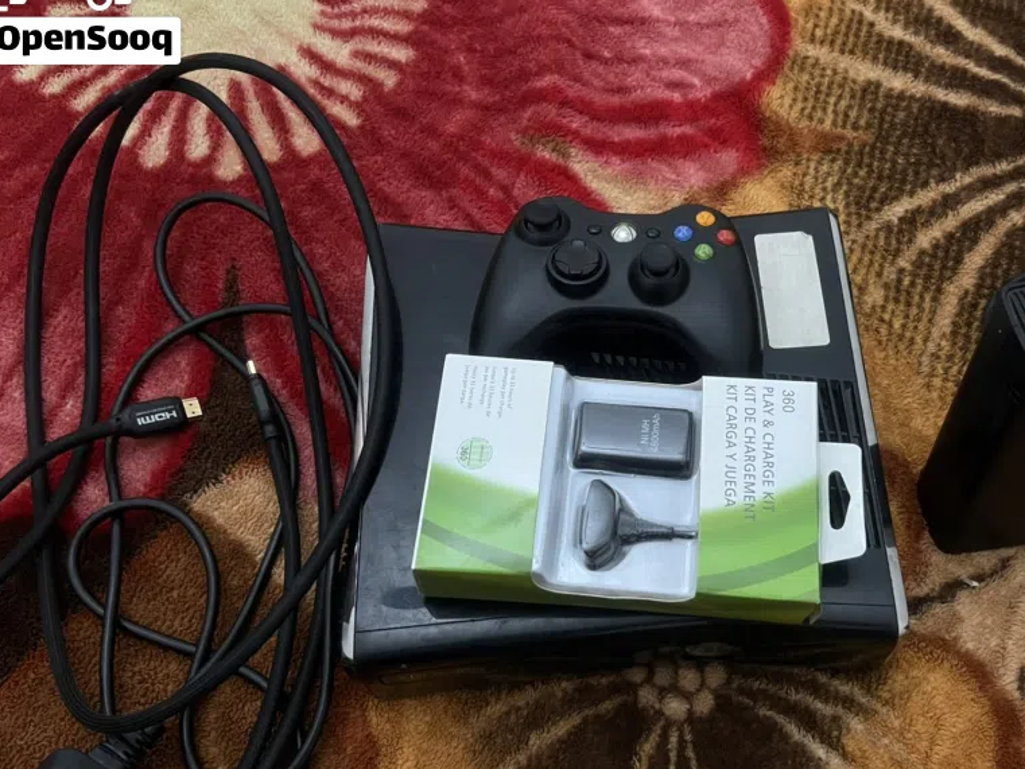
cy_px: 453
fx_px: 1037
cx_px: 642
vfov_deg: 40.6
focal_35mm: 35
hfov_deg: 52.0
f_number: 1.5
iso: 500
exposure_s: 1/33
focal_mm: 5.7
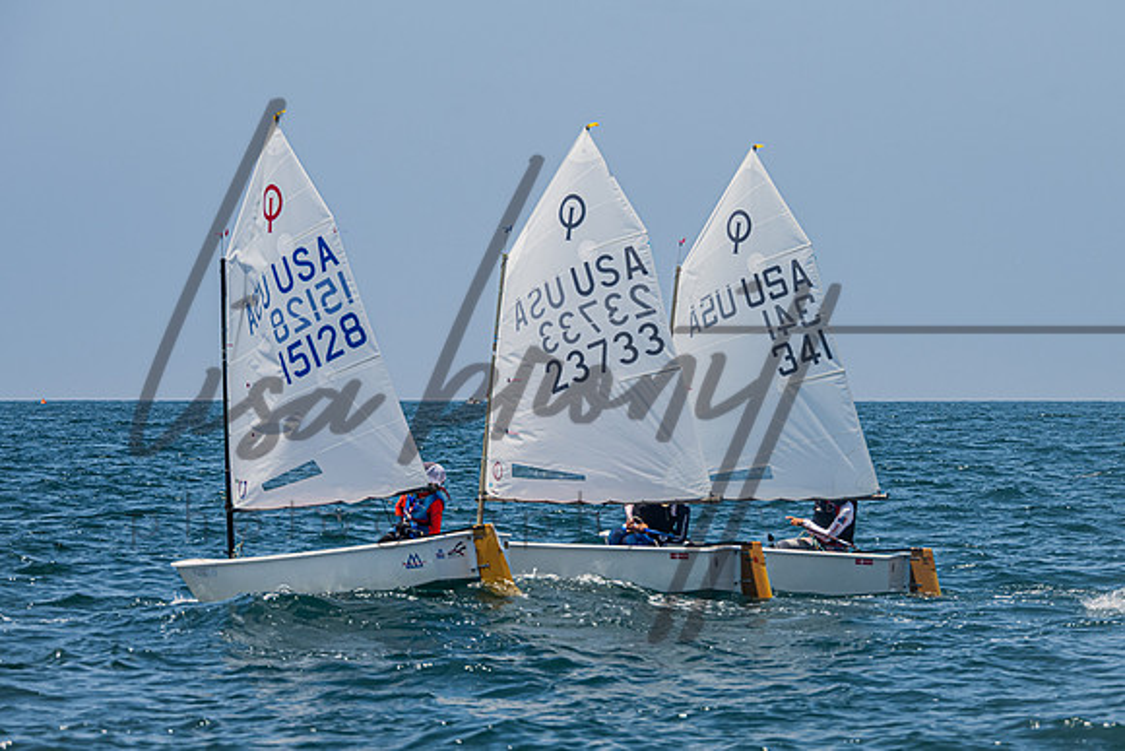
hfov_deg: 13.1
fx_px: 4901
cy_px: 395
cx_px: 691
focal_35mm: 157
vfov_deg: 8.8
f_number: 6.7
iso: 250
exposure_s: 1/1600
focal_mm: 115
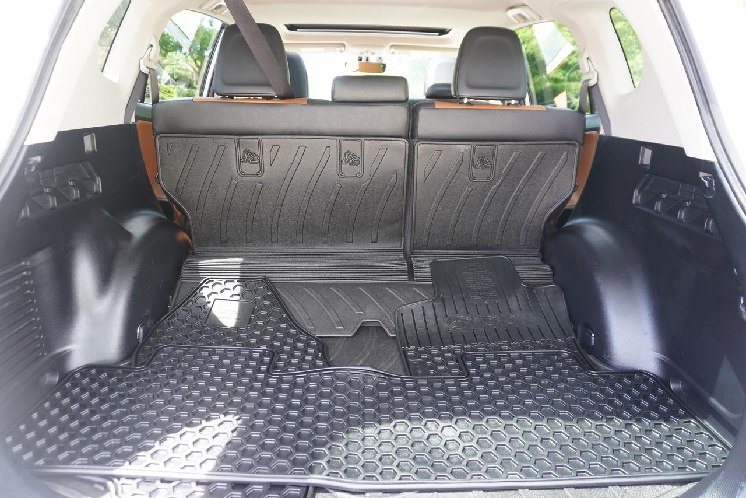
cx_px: 373
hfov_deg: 73.7
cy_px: 249
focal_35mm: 24
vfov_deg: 53.2
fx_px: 497
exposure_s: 1/60
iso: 400
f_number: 4
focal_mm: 16
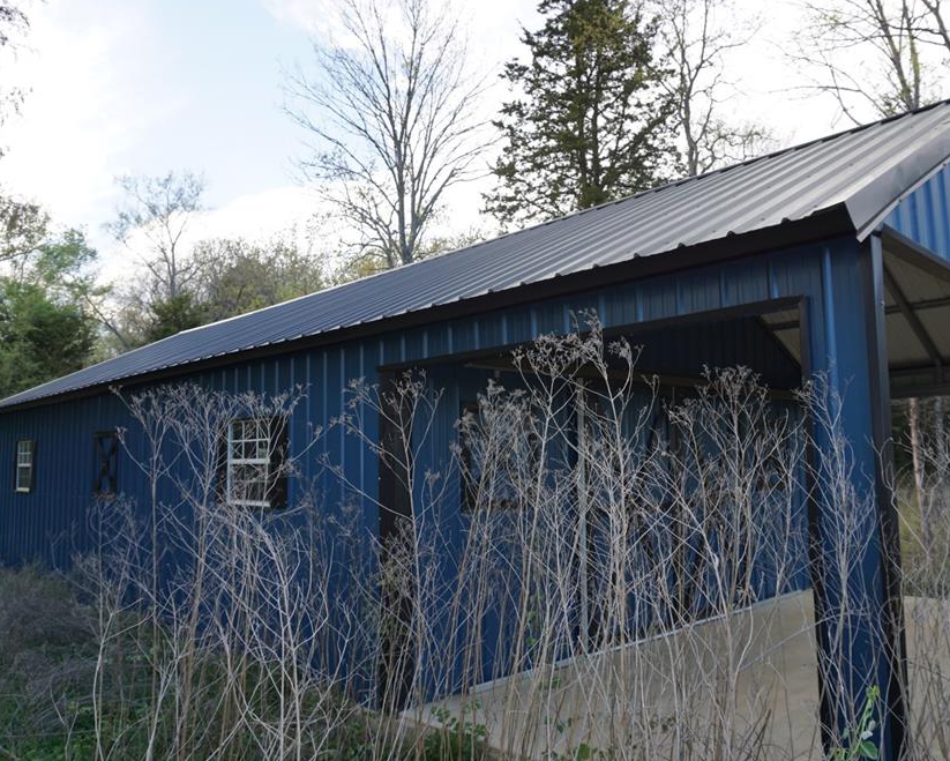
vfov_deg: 51.6
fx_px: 788
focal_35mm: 28
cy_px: 383
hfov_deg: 62.1
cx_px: 523
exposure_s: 1/80
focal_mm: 16
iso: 100
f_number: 5.6
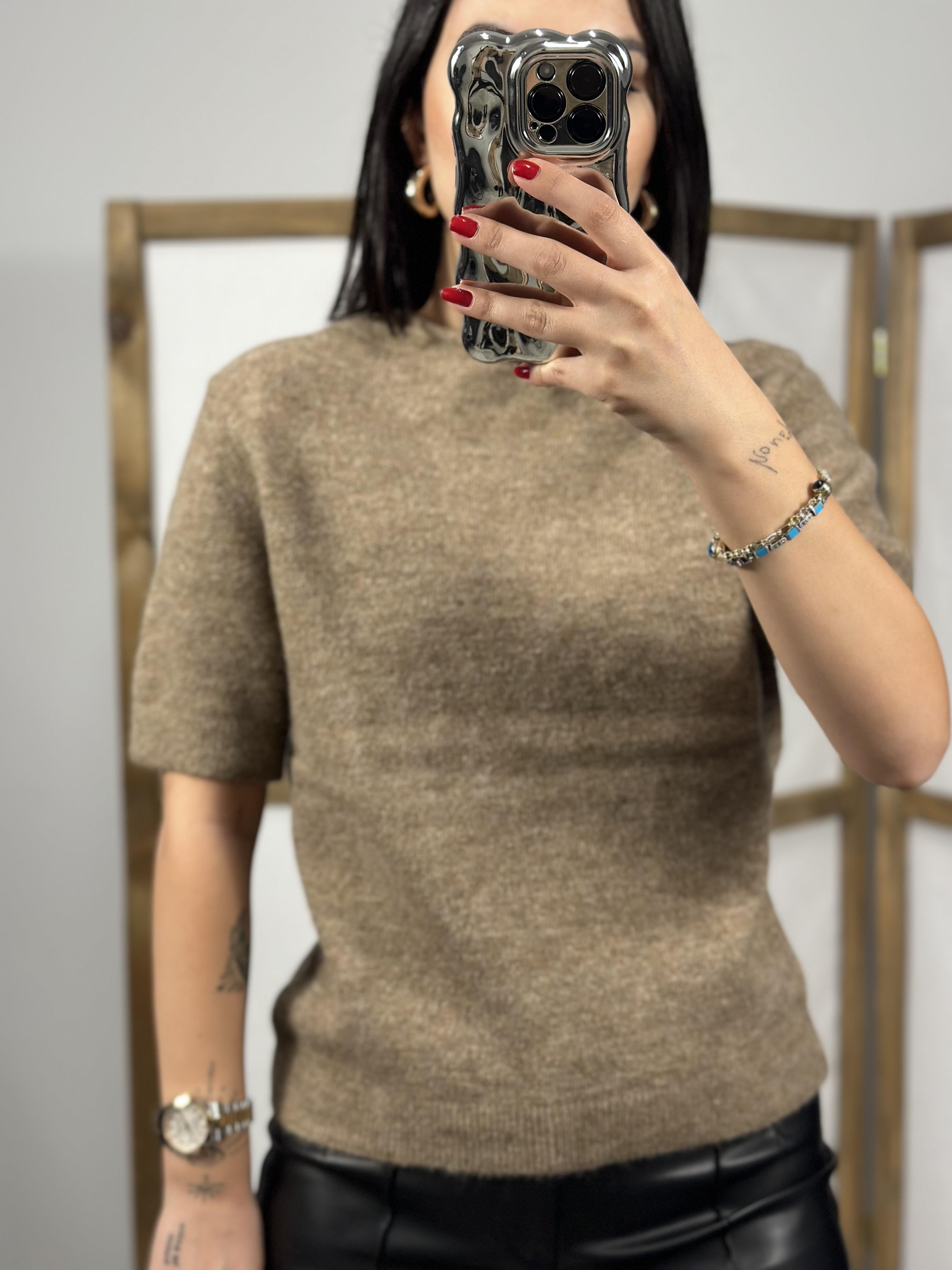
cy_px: 635
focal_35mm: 48
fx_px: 1760
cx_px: 476
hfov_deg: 30.3
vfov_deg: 39.7
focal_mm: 6.86
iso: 125
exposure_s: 1/100
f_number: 1.78
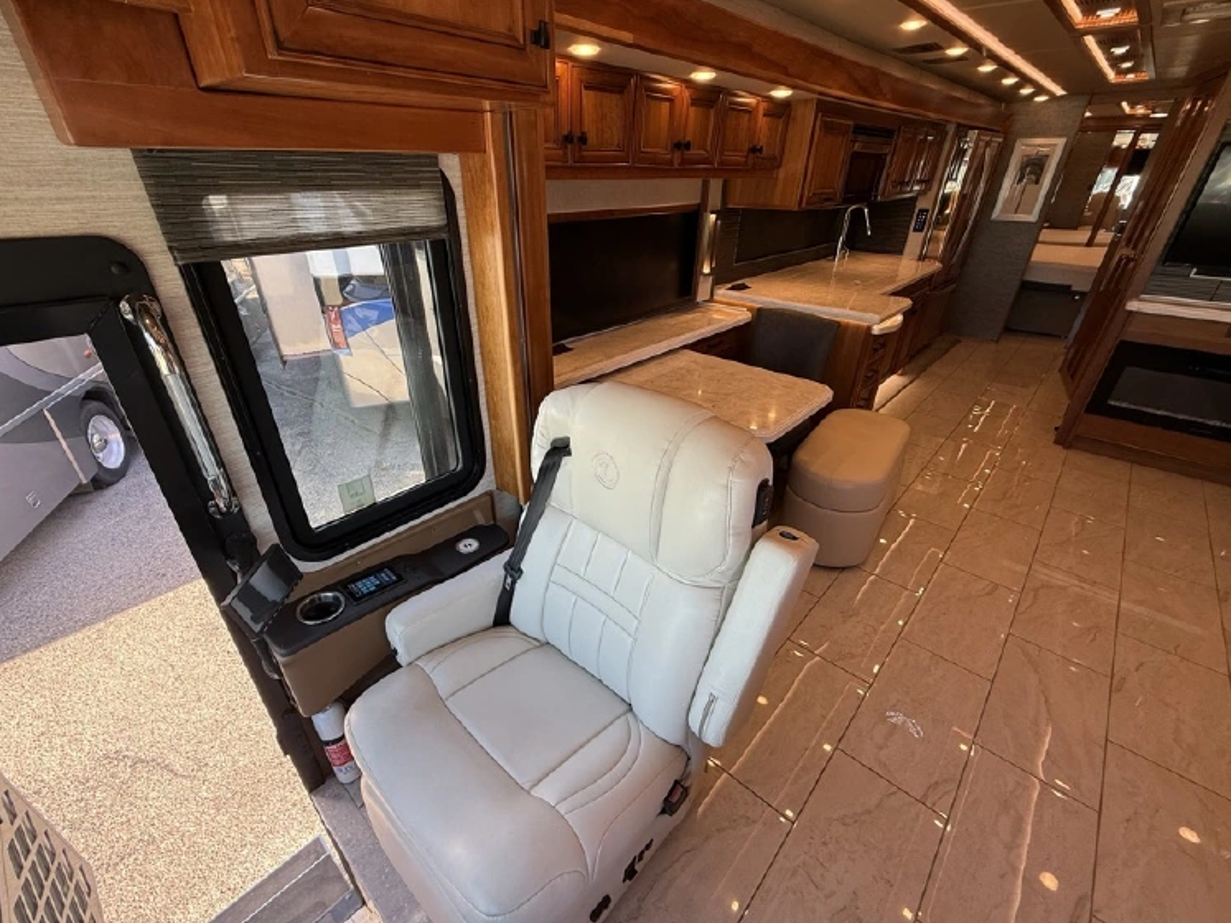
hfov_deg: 98.2
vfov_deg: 81.7
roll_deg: -0.6
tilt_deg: -28.7
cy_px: 470
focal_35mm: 15
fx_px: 533
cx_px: 600
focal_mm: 2.22
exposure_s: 1/99
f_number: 2.2
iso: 64
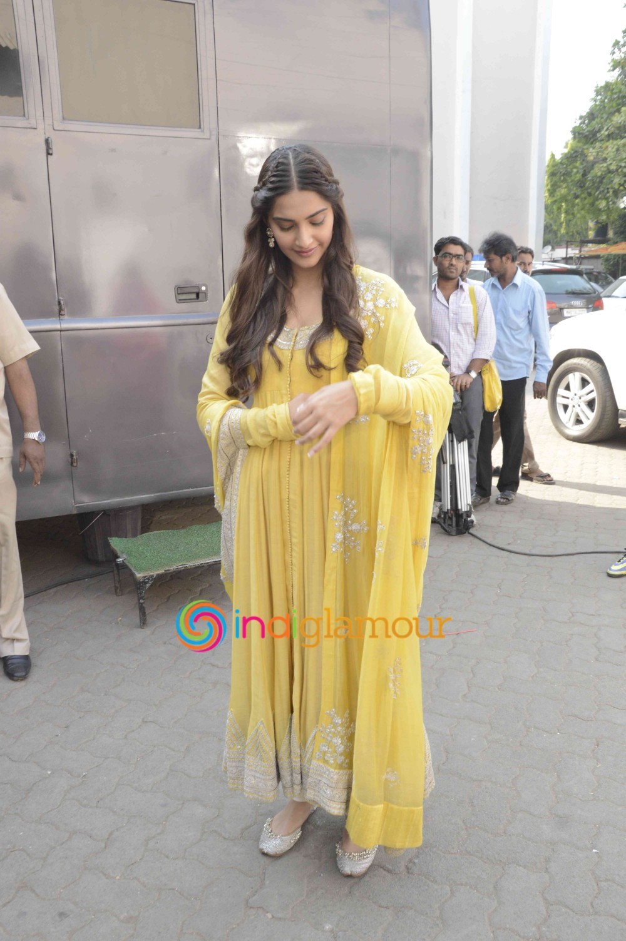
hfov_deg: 41.6
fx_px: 823
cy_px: 470
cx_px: 313
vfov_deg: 59.5
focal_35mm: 32
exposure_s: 1/200
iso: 800
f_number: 9
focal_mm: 21
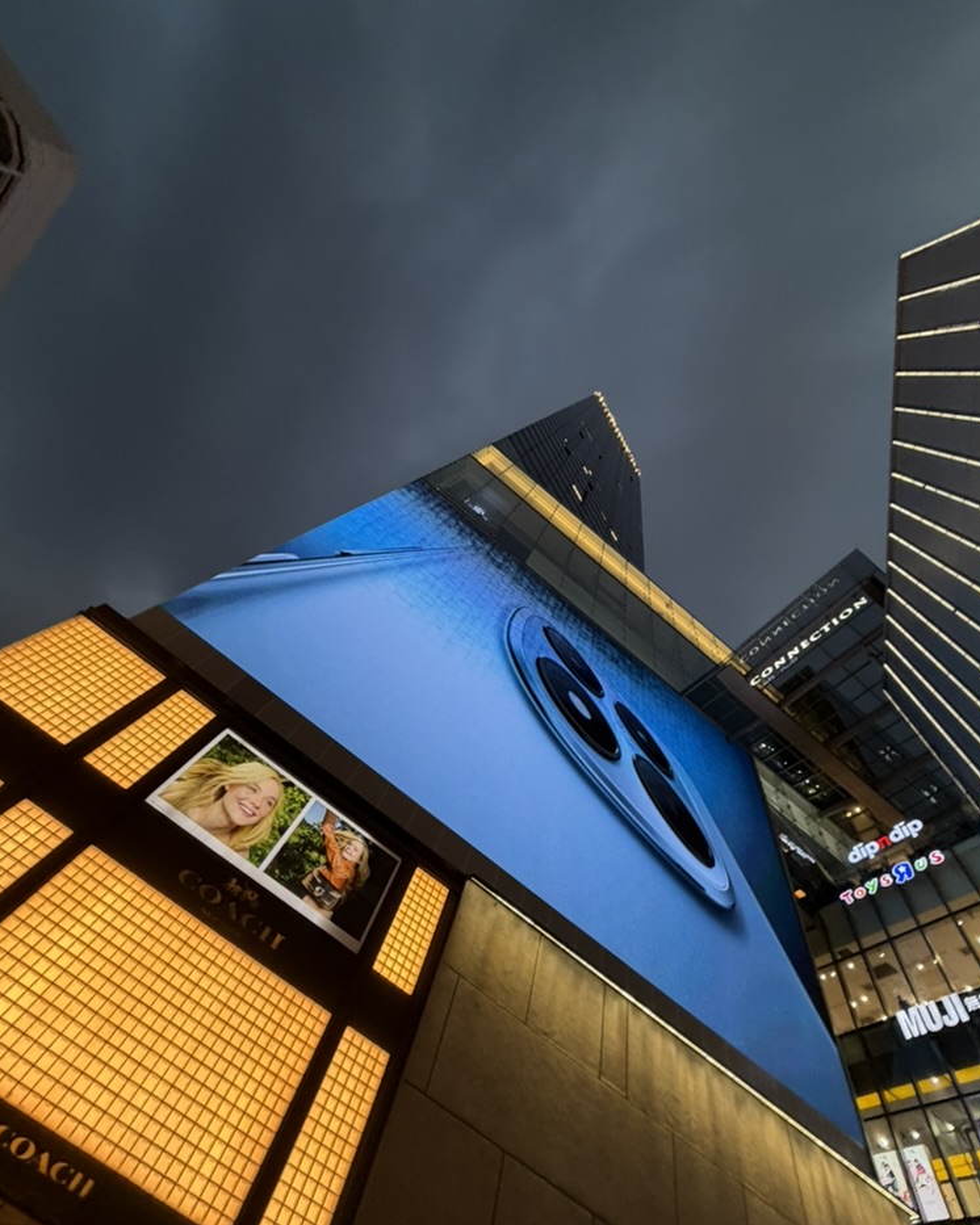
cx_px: 494
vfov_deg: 96.8
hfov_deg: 84.0
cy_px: 628
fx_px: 544
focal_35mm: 15
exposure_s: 1/120
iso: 200
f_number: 2.2
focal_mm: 2.22
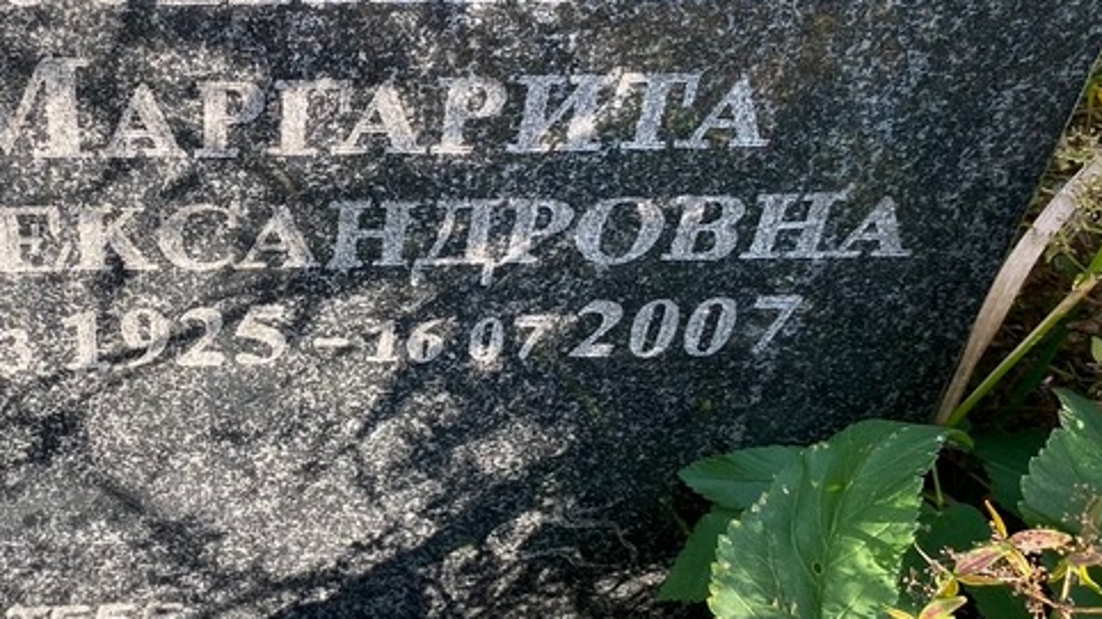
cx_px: 258
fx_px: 1373
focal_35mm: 47
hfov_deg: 42.2
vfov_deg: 25.3
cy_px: 226
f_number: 1.8
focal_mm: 4.25
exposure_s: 1/233
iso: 32
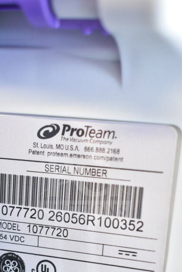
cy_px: 187
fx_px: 379
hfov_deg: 27.0
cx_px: 84
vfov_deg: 39.0
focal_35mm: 50
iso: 1600
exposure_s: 1/60
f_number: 4
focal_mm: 24
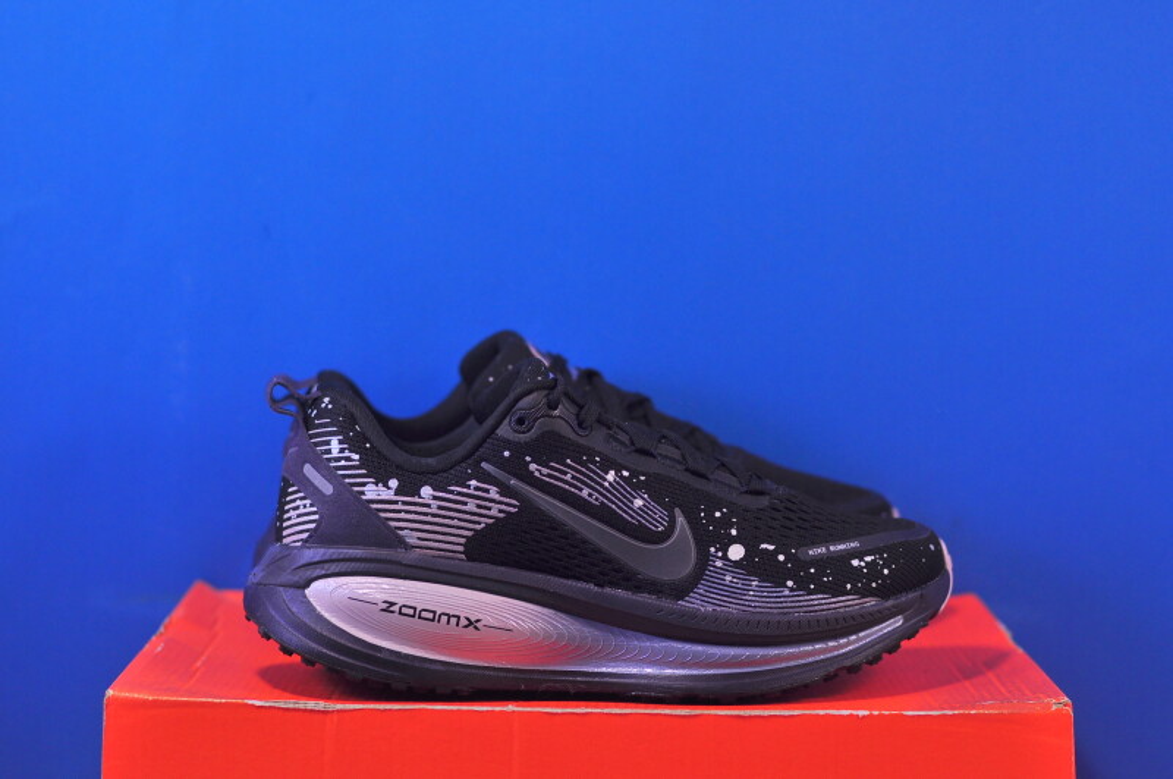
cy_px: 390
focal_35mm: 75
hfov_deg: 27.0
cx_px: 586
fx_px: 2440
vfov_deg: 18.1
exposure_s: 1/320
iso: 250
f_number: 2.8
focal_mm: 50
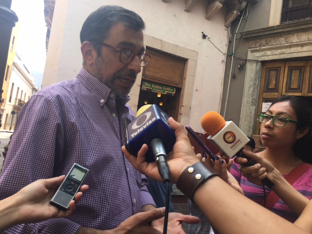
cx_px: 156
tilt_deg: +5.1
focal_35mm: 29
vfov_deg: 48.2
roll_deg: -10.2
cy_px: 117
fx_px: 261
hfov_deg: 61.7
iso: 25
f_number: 2.2
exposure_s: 1/186
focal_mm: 4.15
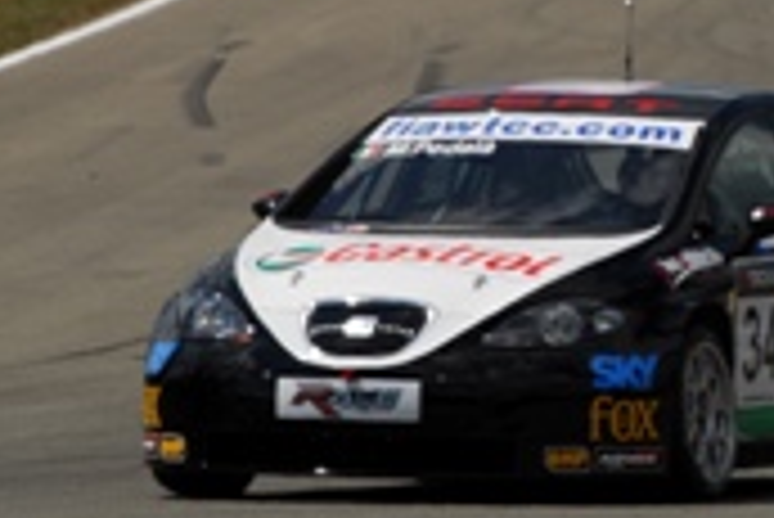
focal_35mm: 1173
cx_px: 927
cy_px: 36
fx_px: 25240
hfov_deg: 1.8
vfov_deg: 1.2
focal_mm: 300
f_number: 7.1
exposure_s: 1/800
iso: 100
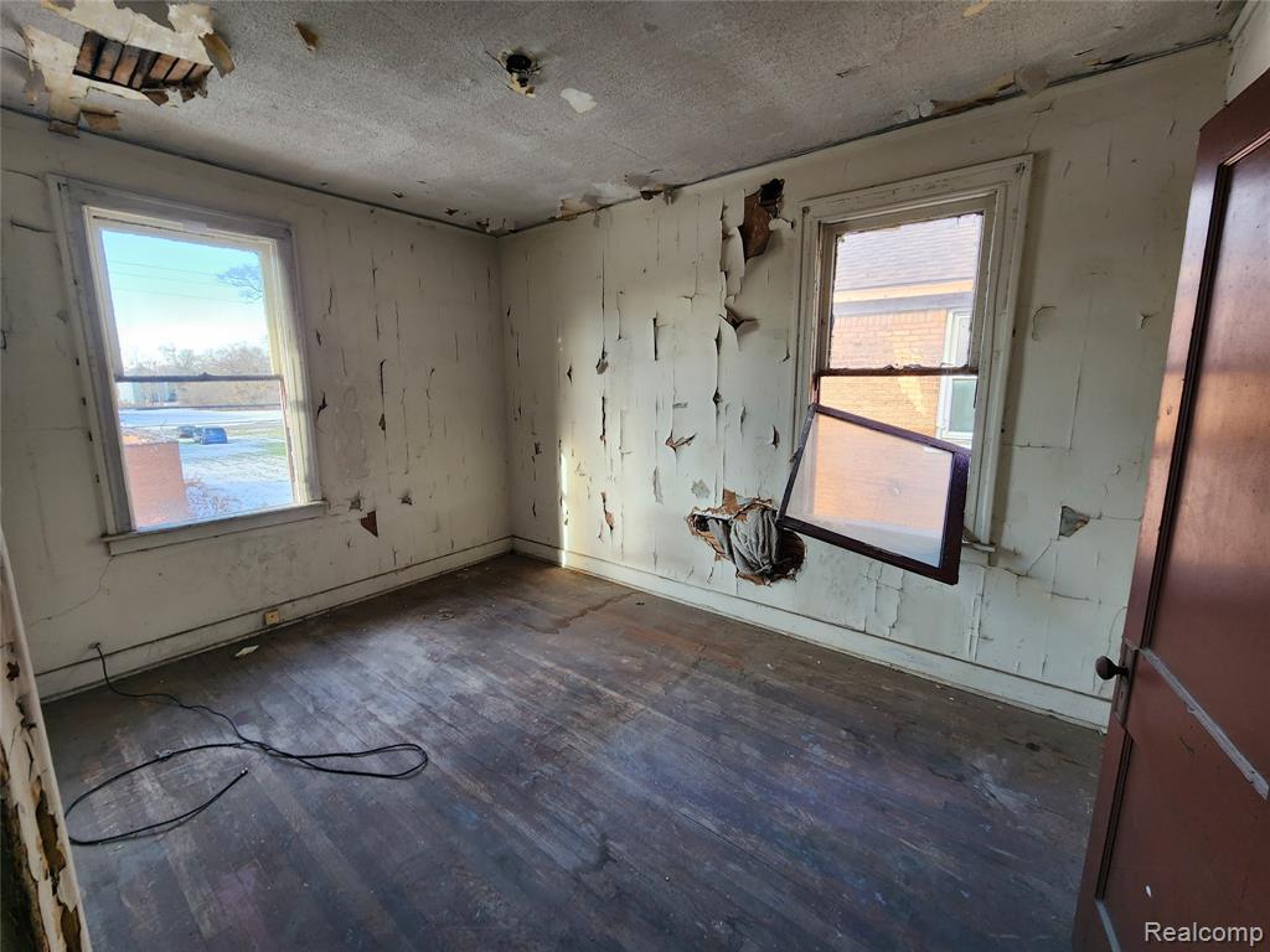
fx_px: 477
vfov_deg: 89.9
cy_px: 476
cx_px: 635
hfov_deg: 106.2
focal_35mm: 13
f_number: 2.2
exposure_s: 1/60
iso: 64
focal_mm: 2.2
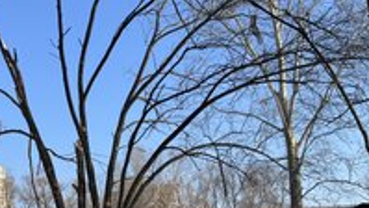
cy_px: 212
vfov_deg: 20.4
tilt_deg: +5.4
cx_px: 61
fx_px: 558
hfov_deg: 35.2
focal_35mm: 57
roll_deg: +2.3
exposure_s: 1/1923
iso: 50
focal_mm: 5.1
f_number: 1.6
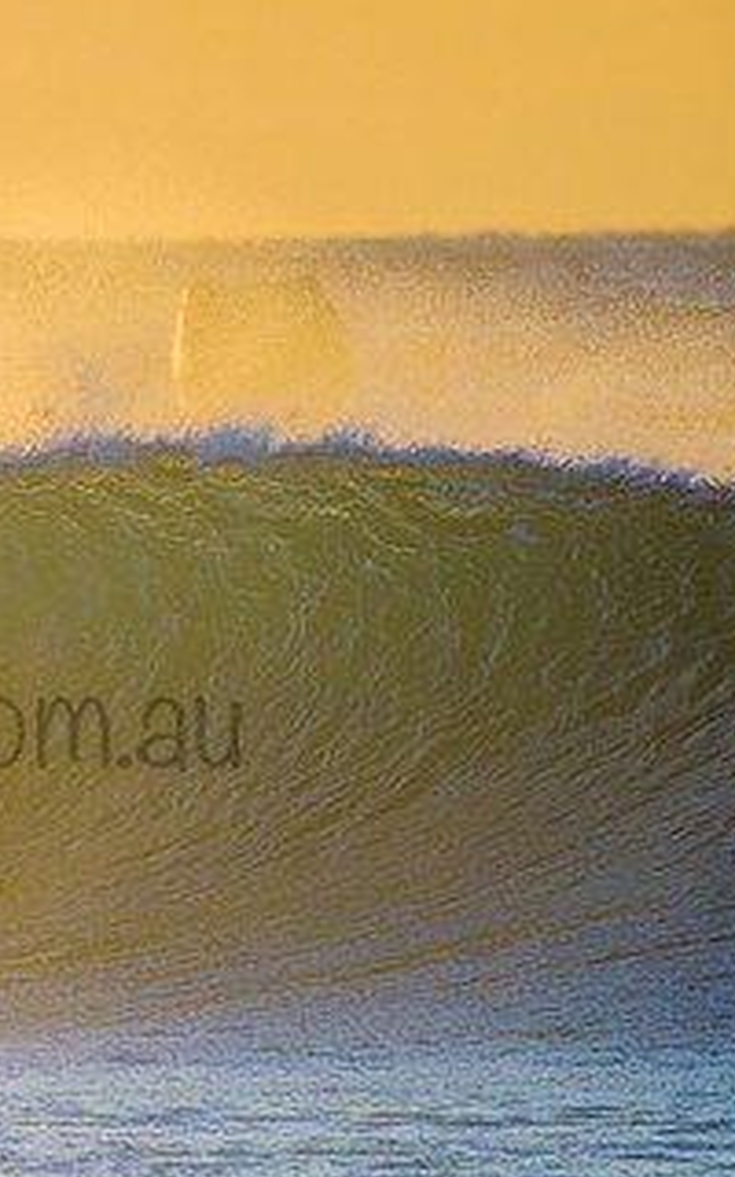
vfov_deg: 2.3
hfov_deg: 1.4
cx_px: -147
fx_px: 29614
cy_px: 682
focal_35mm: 924
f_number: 5.6
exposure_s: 1/2500
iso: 800
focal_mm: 500
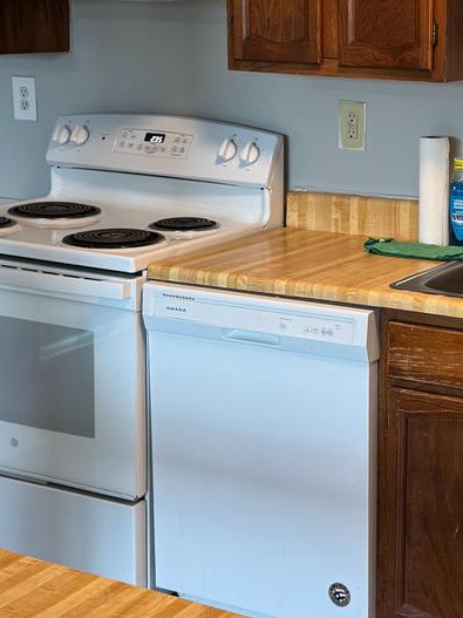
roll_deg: +0.5
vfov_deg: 27.7
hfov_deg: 20.5
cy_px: 259
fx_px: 1249
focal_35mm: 70
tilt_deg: -13.3
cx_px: 429
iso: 160
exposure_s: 1/60
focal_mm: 6.76
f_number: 1.78
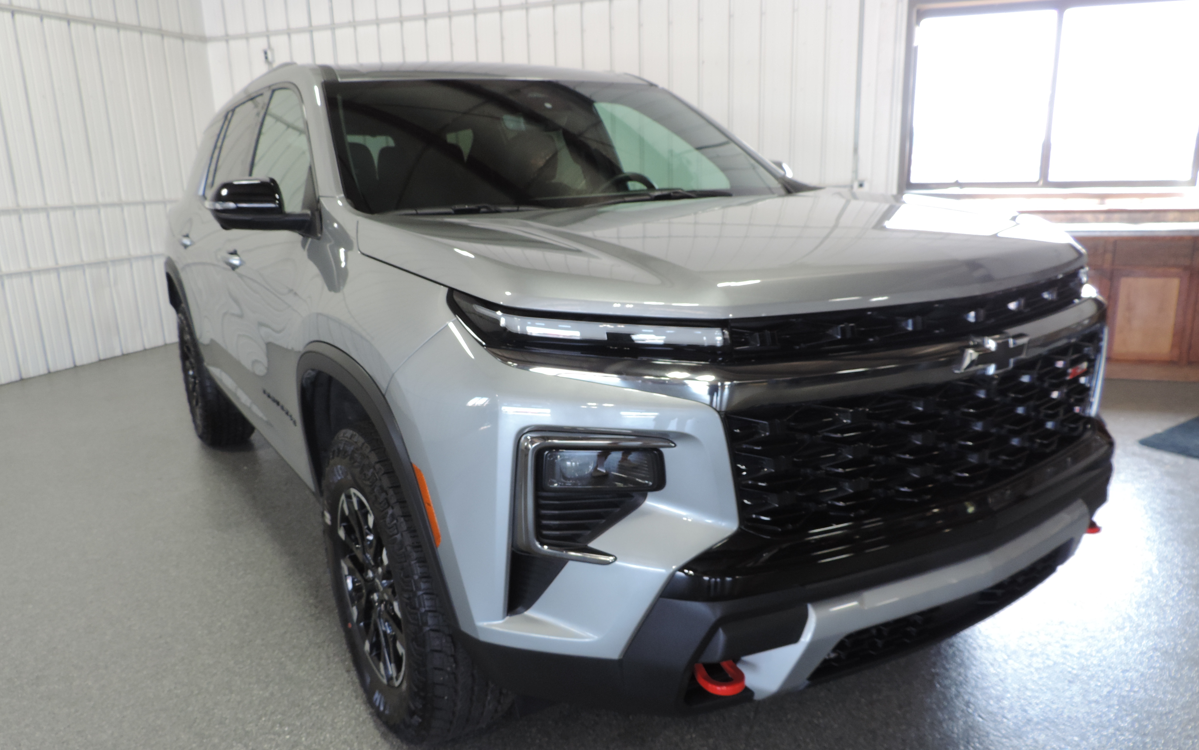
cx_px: 593
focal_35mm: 26
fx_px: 850
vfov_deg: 47.5
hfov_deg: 70.4
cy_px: 409
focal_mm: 4.3
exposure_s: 1/30
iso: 160
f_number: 3
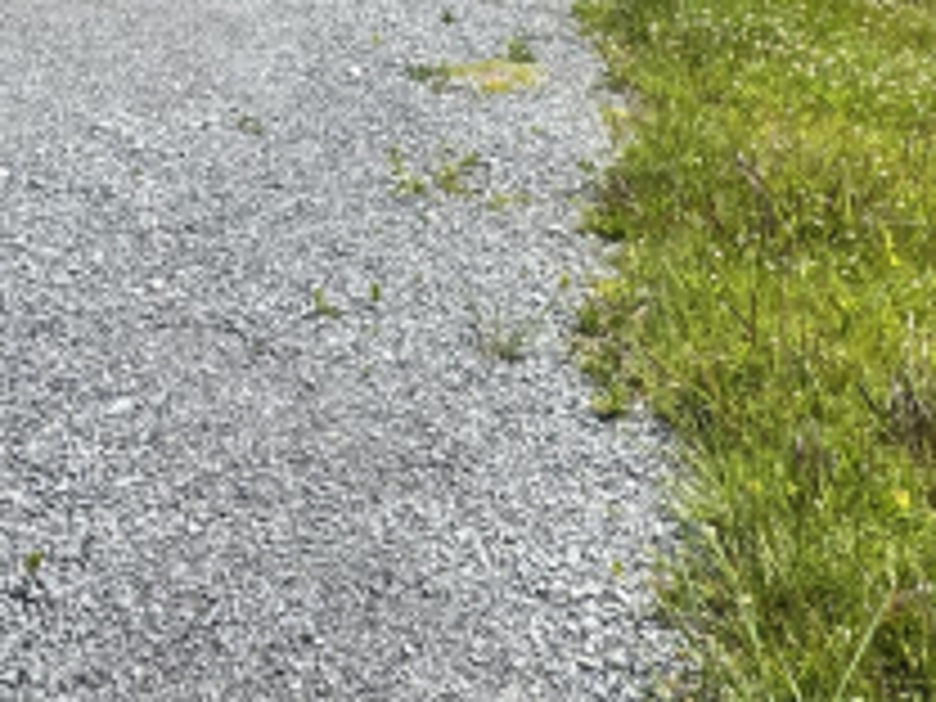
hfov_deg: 39.6
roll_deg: +1.2
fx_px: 1217
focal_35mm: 45
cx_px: 128
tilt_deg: -4.7
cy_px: -202
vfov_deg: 27.2
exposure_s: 1/1063
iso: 40
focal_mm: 2.22
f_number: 2.2
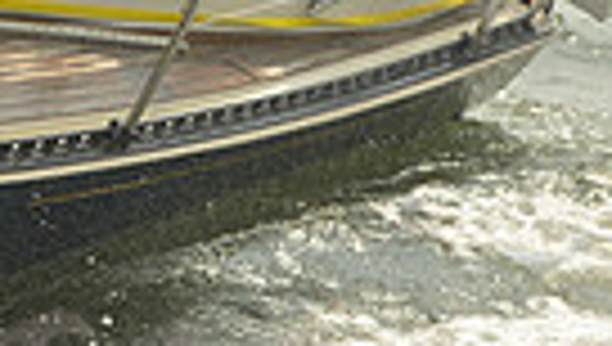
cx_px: -536
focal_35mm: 379
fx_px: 6160
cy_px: -222
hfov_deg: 5.6
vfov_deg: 3.2
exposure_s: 1/1250
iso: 320
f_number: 9
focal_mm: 85
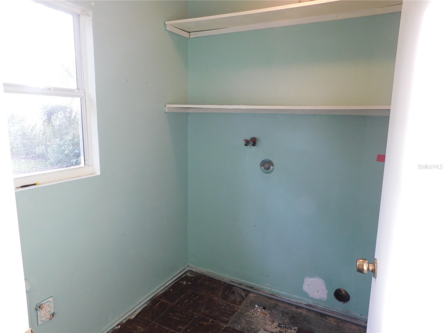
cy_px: 166
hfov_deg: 73.9
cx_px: 222
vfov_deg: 58.9
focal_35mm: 23
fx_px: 295
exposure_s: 1/30
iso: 180
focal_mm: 4
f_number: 3
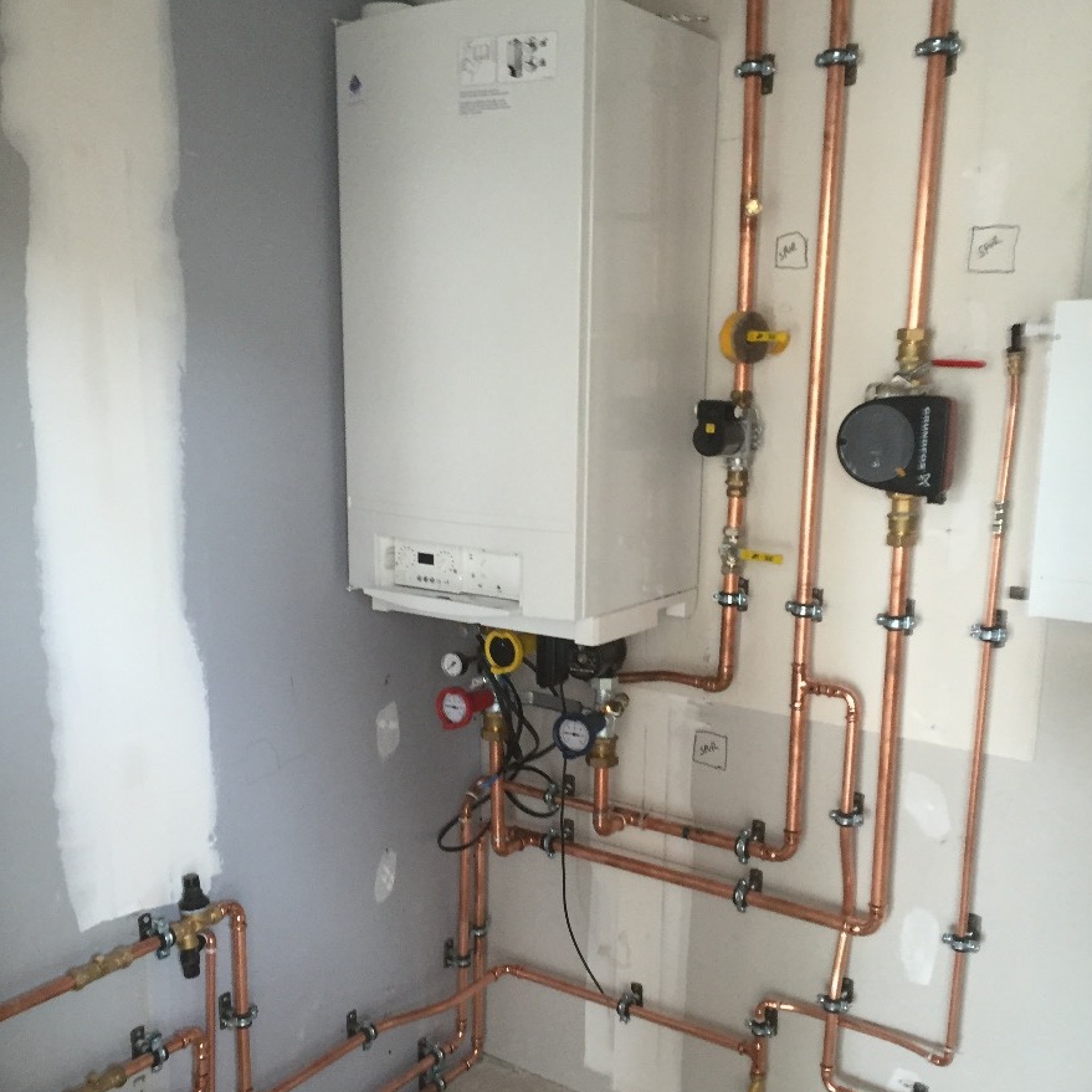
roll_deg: -0.4
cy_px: 614
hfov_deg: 47.2
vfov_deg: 47.1
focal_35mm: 35
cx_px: 557
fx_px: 1249
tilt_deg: -10.7
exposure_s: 1/33
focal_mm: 4.15
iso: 160
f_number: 2.2
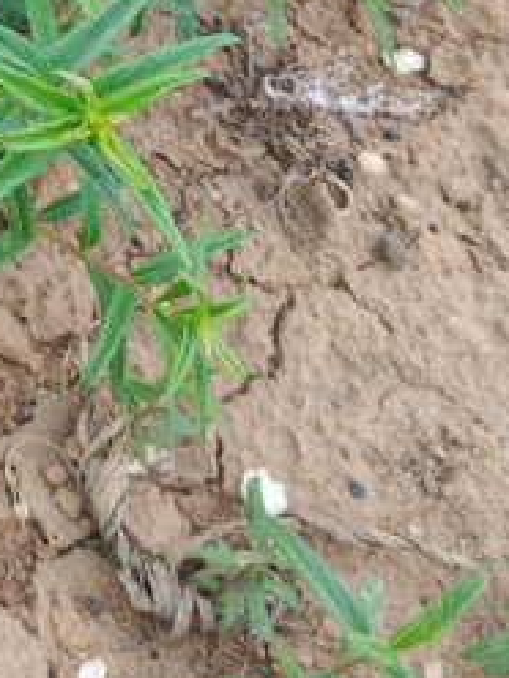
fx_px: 2274
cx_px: -435
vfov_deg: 15.2
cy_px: -455
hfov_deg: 11.7
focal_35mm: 116
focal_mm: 5.52
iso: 50
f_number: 1.95
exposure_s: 1/120
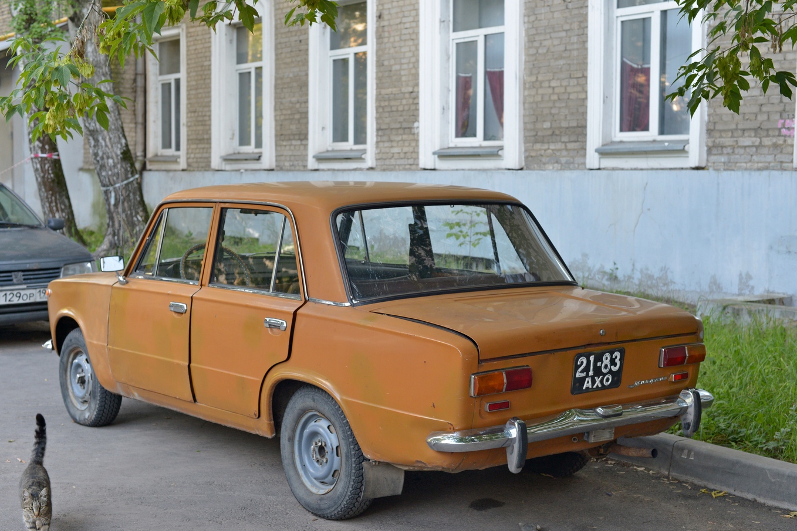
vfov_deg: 25.5
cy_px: 266
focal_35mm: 53
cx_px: 390
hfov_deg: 37.5
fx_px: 1174
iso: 800
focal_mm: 50
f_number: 5
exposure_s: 1/125
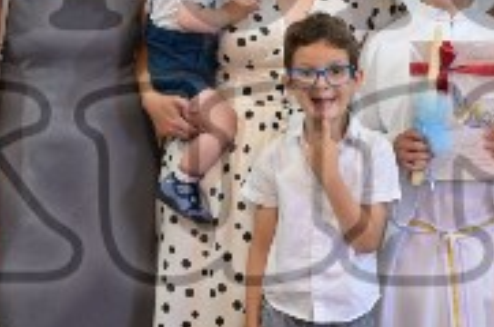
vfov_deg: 12.4
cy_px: 119
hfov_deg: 18.6
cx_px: 336
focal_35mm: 110
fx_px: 1504
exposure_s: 1/125
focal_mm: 30.5
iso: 5000
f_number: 5
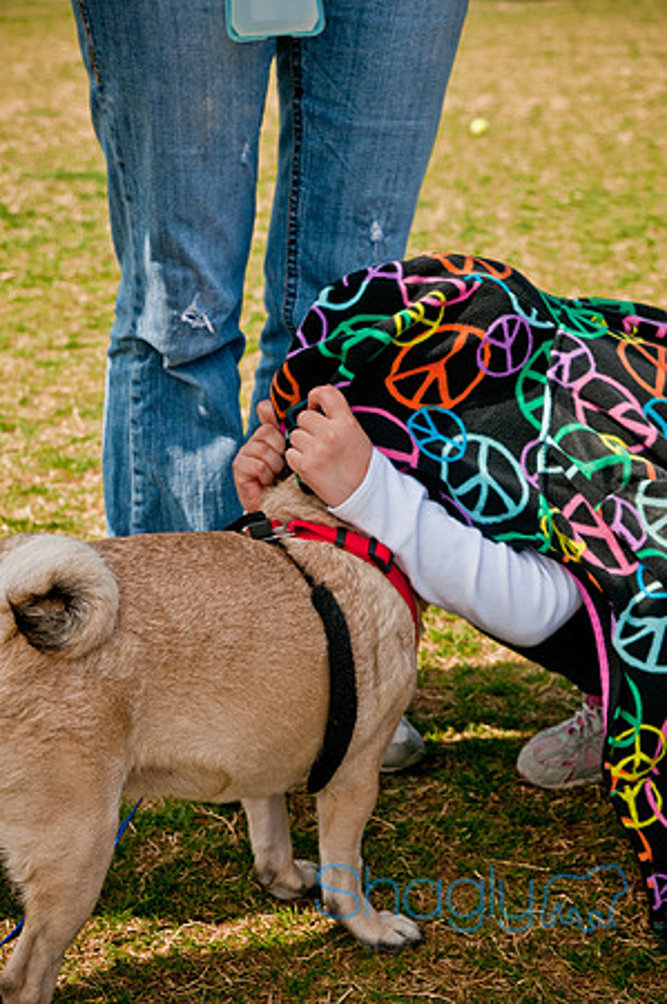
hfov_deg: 18.1
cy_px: 502
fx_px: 2089
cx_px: 334
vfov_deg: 27.0
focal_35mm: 75
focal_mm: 50
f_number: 5
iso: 200
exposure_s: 1/640
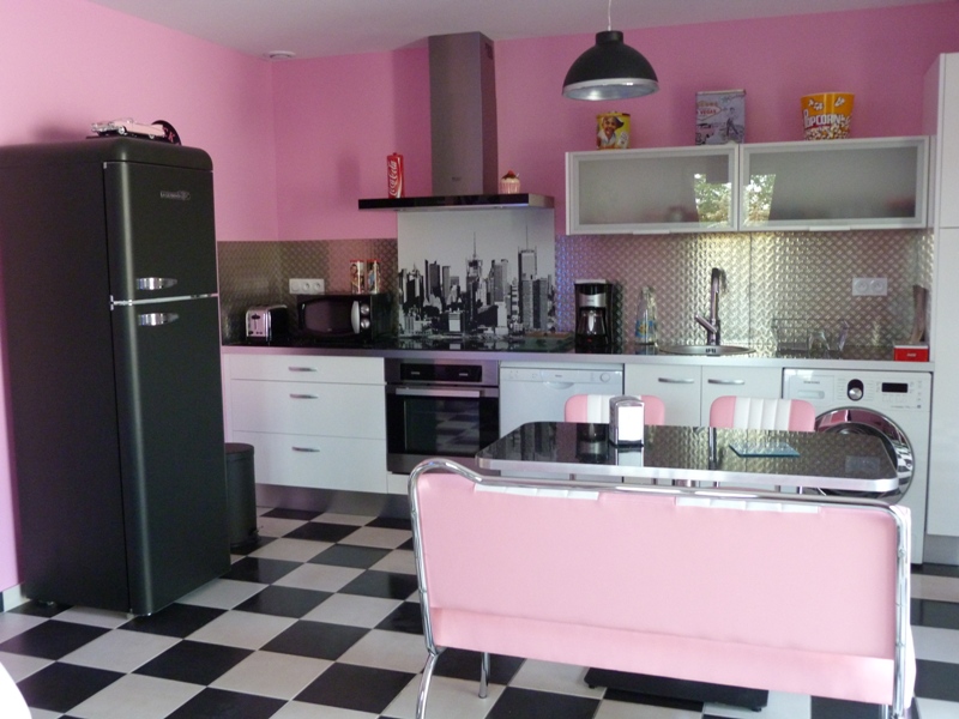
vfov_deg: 41.8
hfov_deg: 54.0
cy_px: 360
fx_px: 942
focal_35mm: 34
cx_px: 480
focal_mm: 6.1
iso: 400
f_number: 3
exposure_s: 1/25
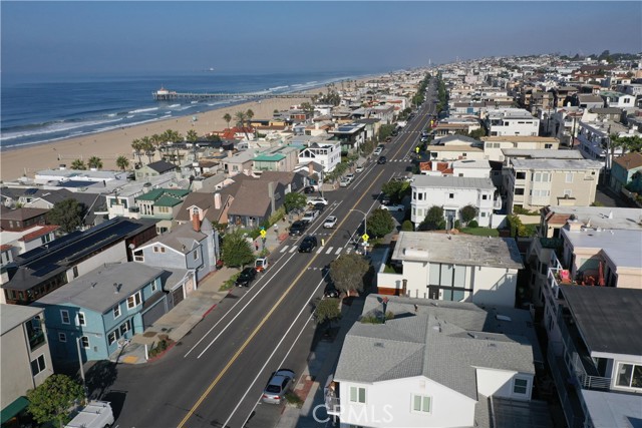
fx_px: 499
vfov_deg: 46.4
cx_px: 321
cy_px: 214
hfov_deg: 65.5
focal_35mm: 28
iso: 100
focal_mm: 10.26
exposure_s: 1/800
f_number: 6.3
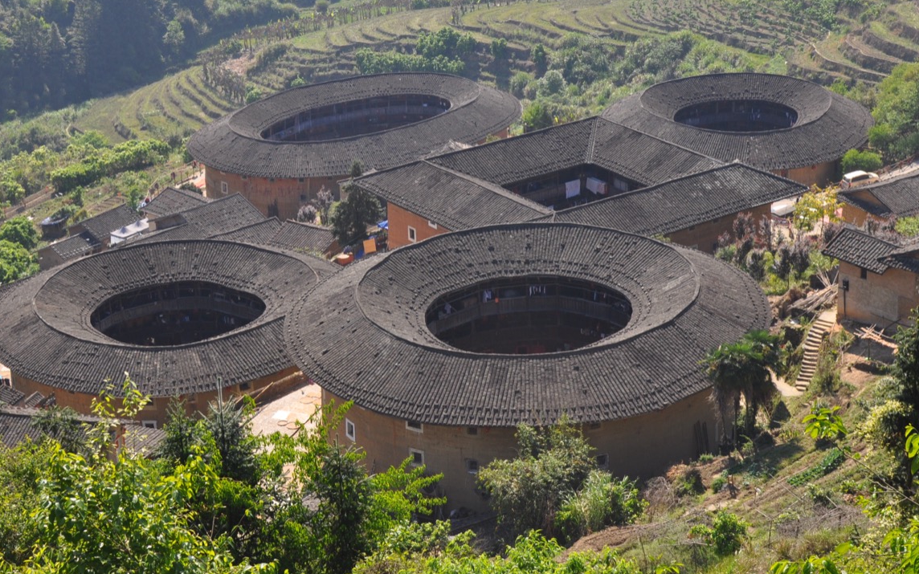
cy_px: 253
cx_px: 509
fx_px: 1871
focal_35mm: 75
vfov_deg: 17.4
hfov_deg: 27.6
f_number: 8
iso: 200
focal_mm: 35
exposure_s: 1/250
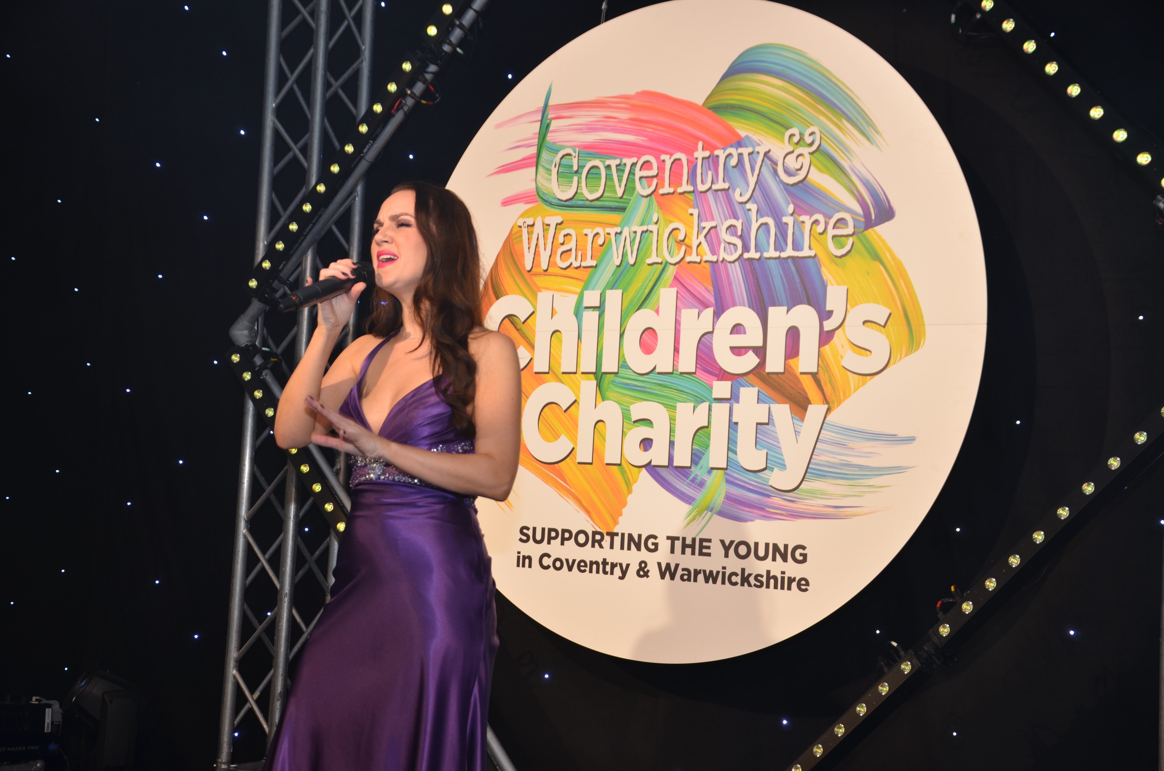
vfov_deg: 26.4
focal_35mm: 51
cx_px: 582
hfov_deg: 39.0
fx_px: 1646
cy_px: 386
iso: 200
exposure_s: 1/80
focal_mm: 34
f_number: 4.5
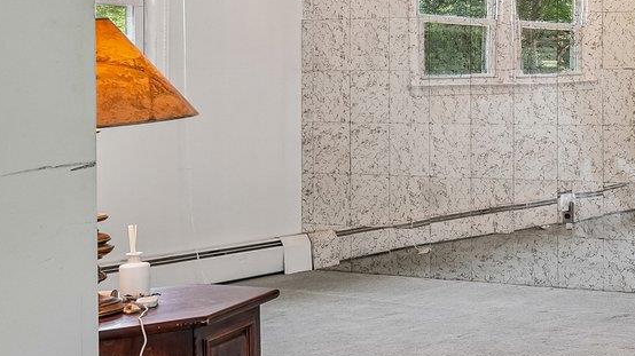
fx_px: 1076
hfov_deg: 21.7
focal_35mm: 64
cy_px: 70
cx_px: 1129
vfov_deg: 18.6
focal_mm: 16.5
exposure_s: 1/30
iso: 250
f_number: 8
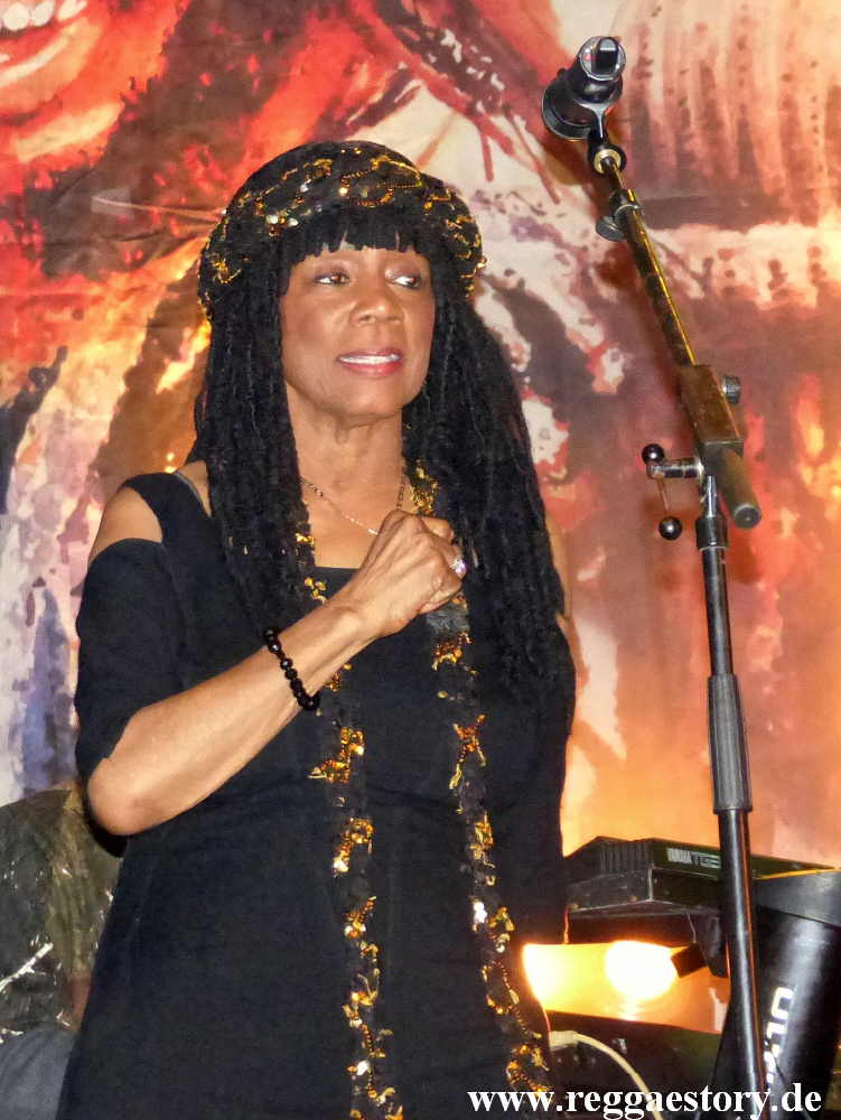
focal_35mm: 116
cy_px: 560
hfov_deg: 12.8
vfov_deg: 17.0
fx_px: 3754
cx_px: 420
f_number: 2.8
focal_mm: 20.9
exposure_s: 1/160
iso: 1600
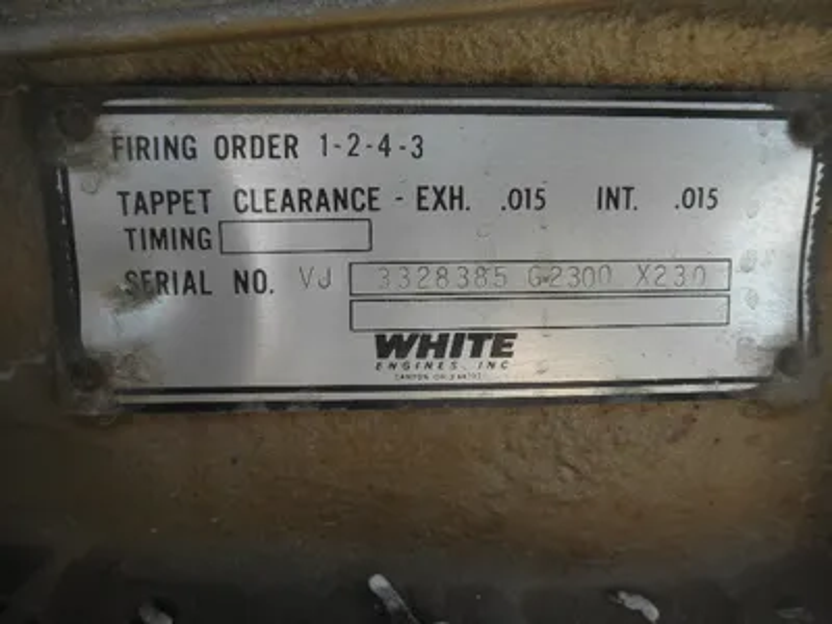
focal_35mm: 28
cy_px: 312
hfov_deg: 63.4
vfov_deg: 49.7
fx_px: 673
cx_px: 416
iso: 64
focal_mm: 5
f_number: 3
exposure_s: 1/160
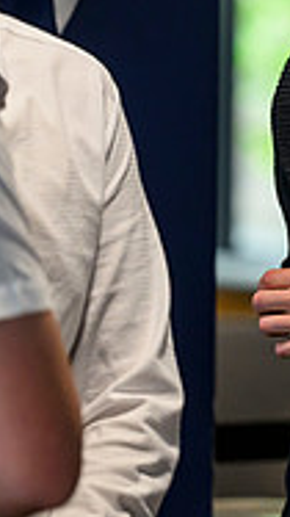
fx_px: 6119
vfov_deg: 4.8
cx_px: 767
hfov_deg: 2.7
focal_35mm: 447
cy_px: 64
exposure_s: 1/500
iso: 1600
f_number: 2.8
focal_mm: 125
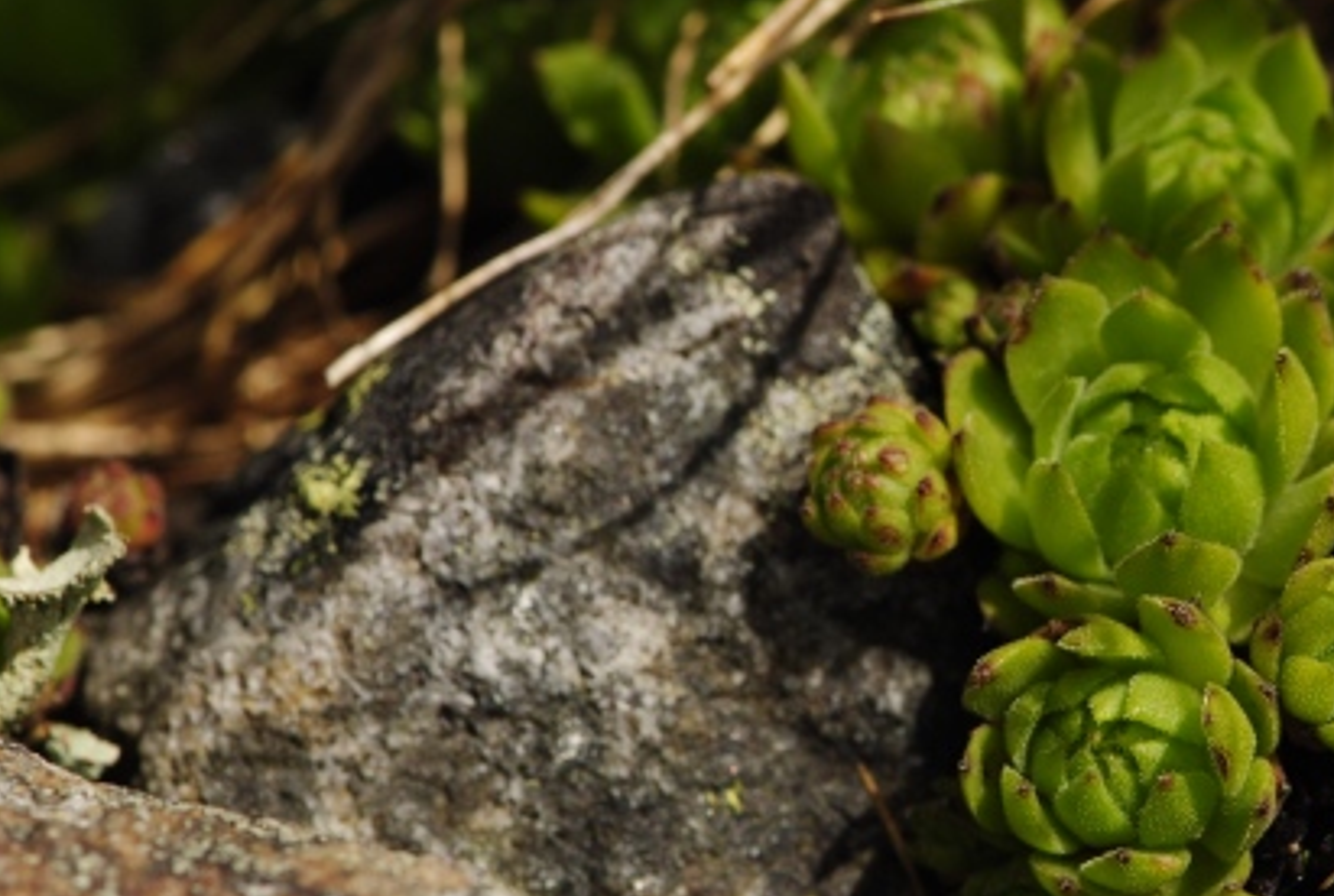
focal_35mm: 248
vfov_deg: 5.6
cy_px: 493
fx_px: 9209
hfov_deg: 8.3
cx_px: 1120
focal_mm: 85
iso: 100
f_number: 9
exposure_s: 1/250
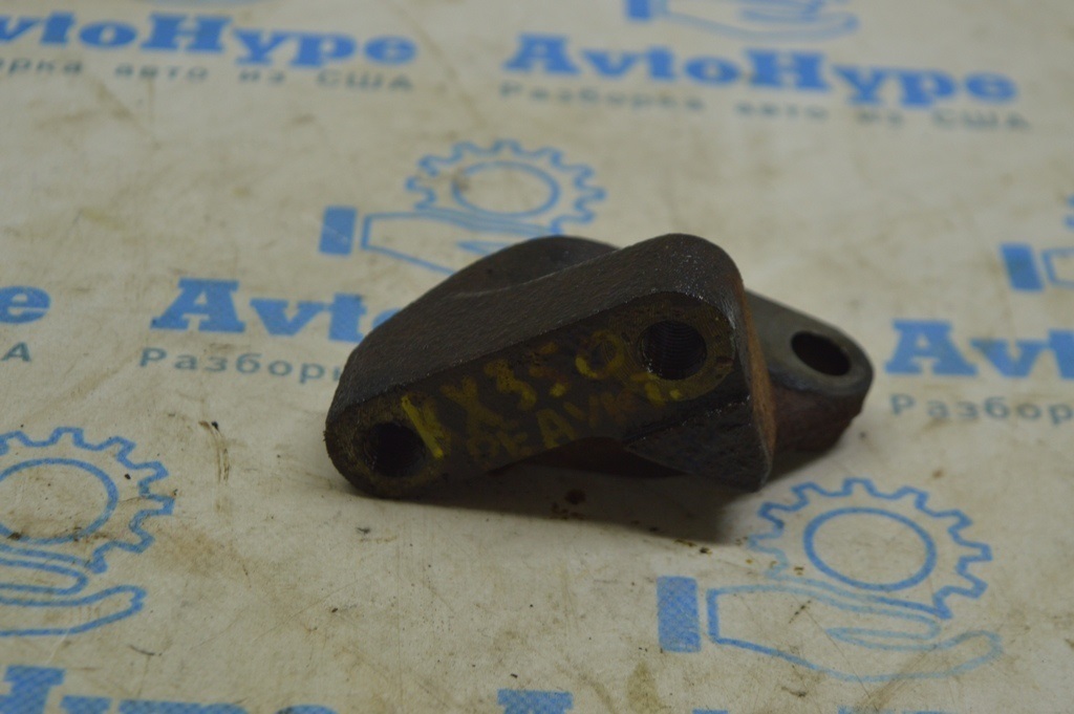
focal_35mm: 82
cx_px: 537
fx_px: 2459
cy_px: 357
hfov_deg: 24.6
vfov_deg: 16.5
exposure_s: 1/40
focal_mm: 55
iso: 400
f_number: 5.6
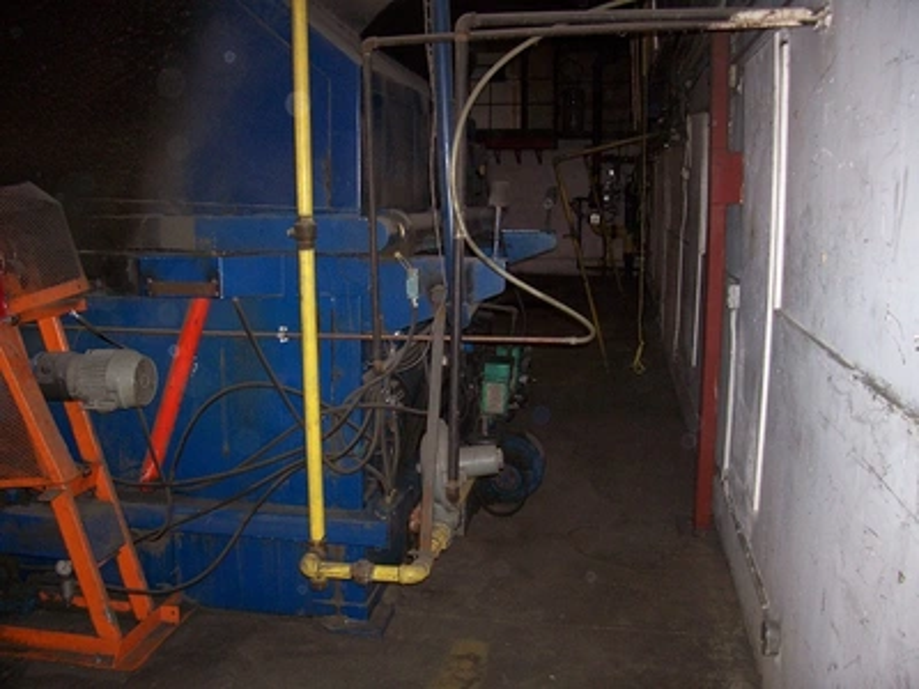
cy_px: 344
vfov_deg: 41.8
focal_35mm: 34
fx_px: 903
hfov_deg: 54.0
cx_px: 460
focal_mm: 5.6
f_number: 2.7
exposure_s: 1/112
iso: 140
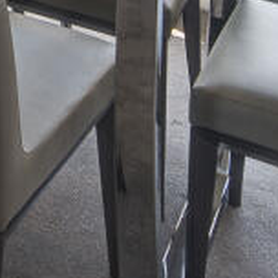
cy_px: -302
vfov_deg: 16.0
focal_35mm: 80
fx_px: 727
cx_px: -152
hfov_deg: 18.8
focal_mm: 14
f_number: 8
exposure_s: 1/180
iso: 400
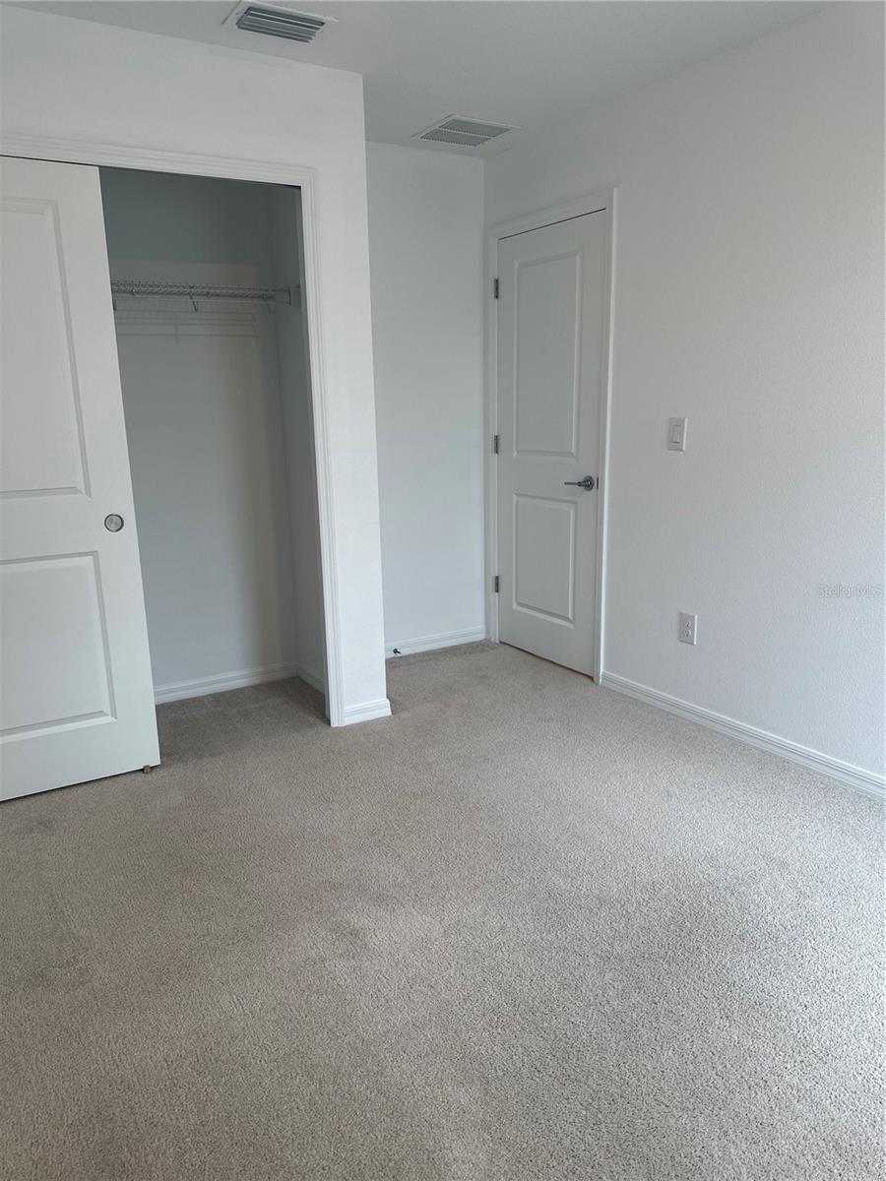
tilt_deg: -12.9
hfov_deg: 56.8
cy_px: 590
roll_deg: +0.5
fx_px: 819
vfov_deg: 71.6
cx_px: 443
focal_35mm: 24
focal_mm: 6.86
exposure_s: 1/120
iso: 100
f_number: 1.78
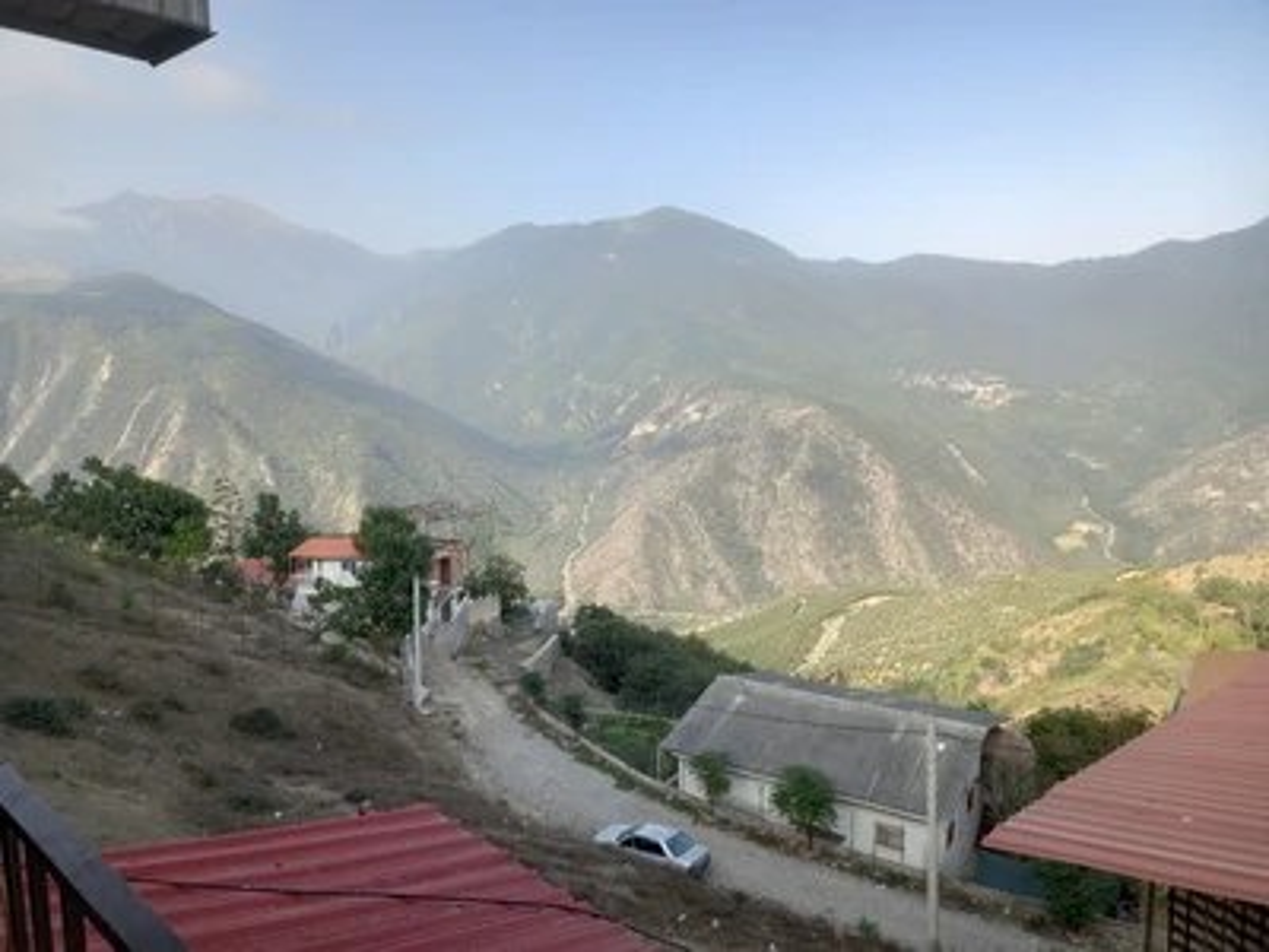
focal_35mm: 25
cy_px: 476
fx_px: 916
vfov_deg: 54.9
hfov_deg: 69.4
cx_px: 634
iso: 25
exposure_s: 1/322
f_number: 2
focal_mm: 4.6
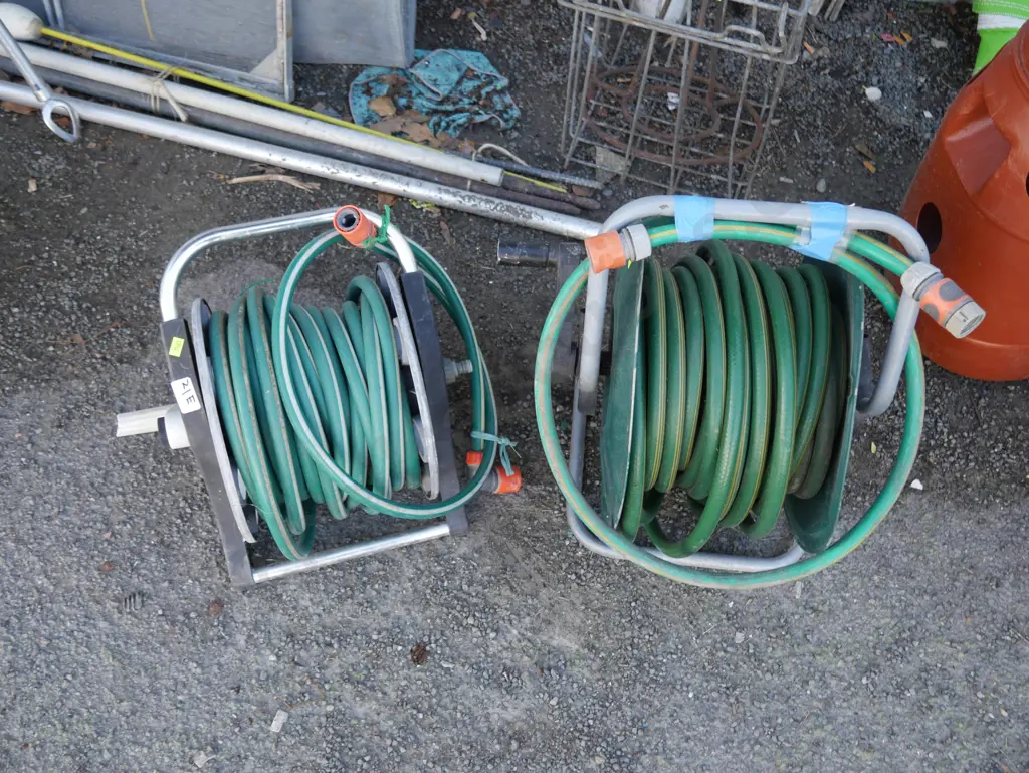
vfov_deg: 44.2
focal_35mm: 32
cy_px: 386
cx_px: 514
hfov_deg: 56.8
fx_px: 952
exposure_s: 1/100
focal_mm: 16
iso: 200
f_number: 3.6
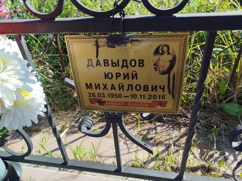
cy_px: 90
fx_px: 168
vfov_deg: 56.8
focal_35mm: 24
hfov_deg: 71.6
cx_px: 121
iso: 50
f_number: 1.7
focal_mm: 5.31
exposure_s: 1/555
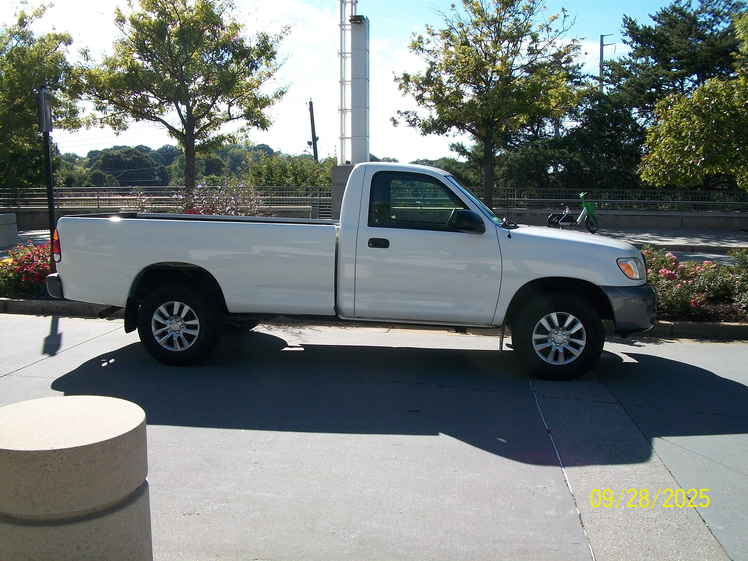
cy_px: 280
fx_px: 691
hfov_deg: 56.8
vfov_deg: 44.2
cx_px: 374
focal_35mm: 32
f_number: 5.5
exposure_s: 1/320
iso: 80
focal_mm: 5.7
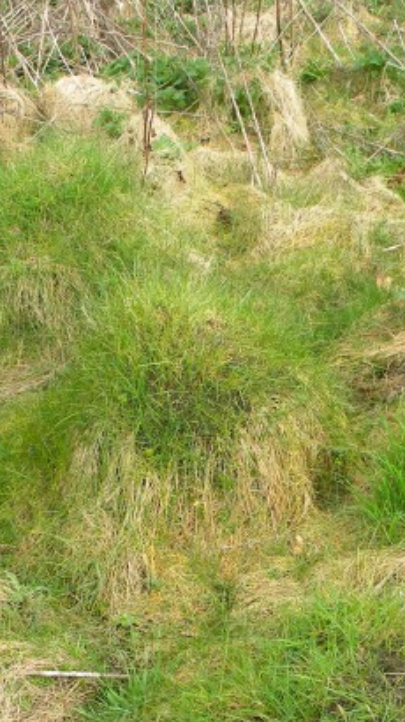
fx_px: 1167
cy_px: 500
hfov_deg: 19.7
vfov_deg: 34.0
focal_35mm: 61
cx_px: 223
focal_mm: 5
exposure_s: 1/300
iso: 80
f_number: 3.5
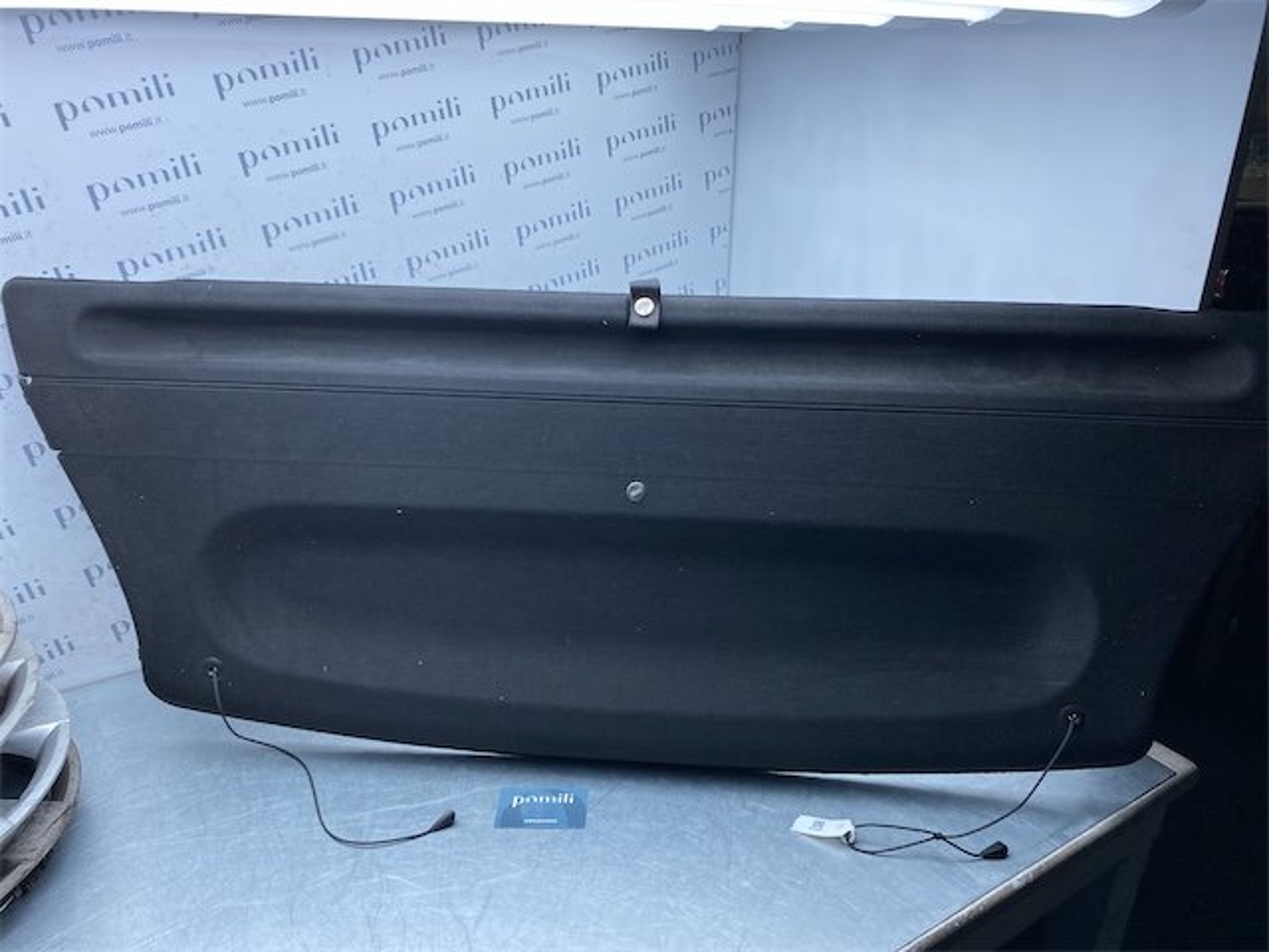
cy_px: 476
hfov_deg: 67.3
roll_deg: -1.5
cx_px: 634
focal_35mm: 26
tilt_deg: -24.7
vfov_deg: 53.1
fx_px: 953
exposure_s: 1/506
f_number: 1.8
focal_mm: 4.25
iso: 32
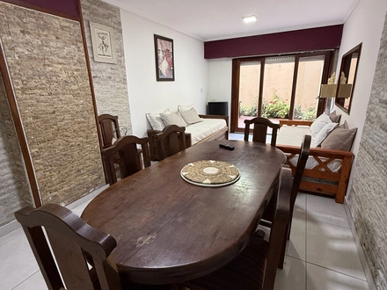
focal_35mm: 14
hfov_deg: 102.1
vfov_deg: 85.7
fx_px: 157
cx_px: 194
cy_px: 145
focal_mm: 2.22
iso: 320
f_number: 2.2
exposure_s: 1/50
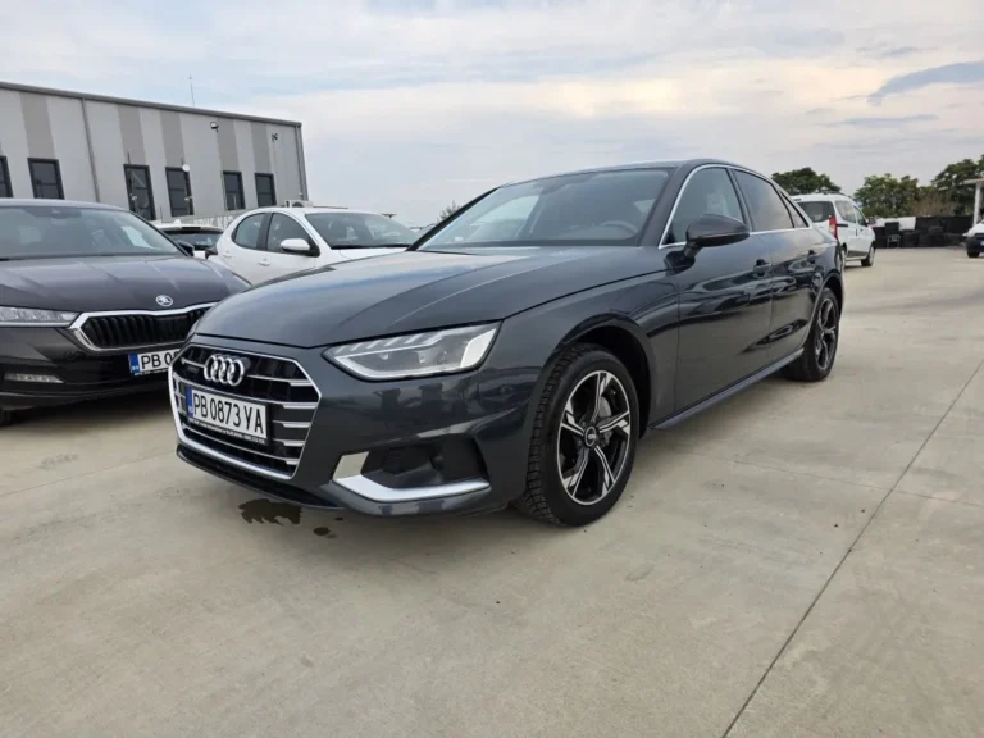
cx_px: 492
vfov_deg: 58.9
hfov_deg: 73.9
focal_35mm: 23
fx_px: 654
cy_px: 369
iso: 32
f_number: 1.7
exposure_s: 1/359
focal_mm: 6.25
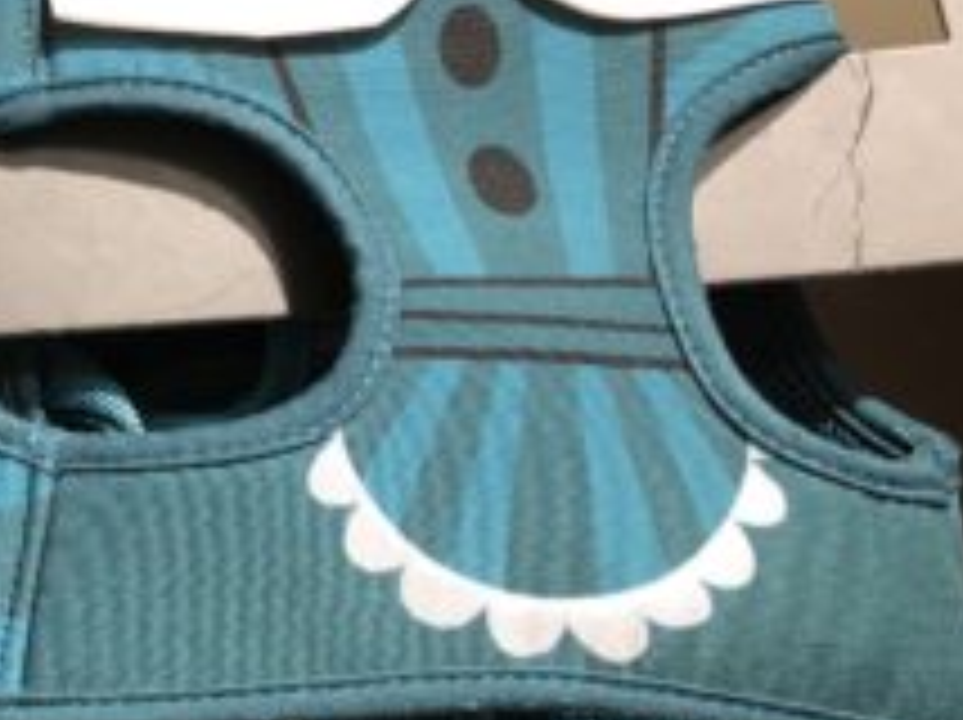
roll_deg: -0.9
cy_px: 225
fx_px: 2223
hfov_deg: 21.9
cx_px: -310
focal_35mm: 80
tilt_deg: +1.7
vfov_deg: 18.3
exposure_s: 1/24
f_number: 1.8
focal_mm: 3.99
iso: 40
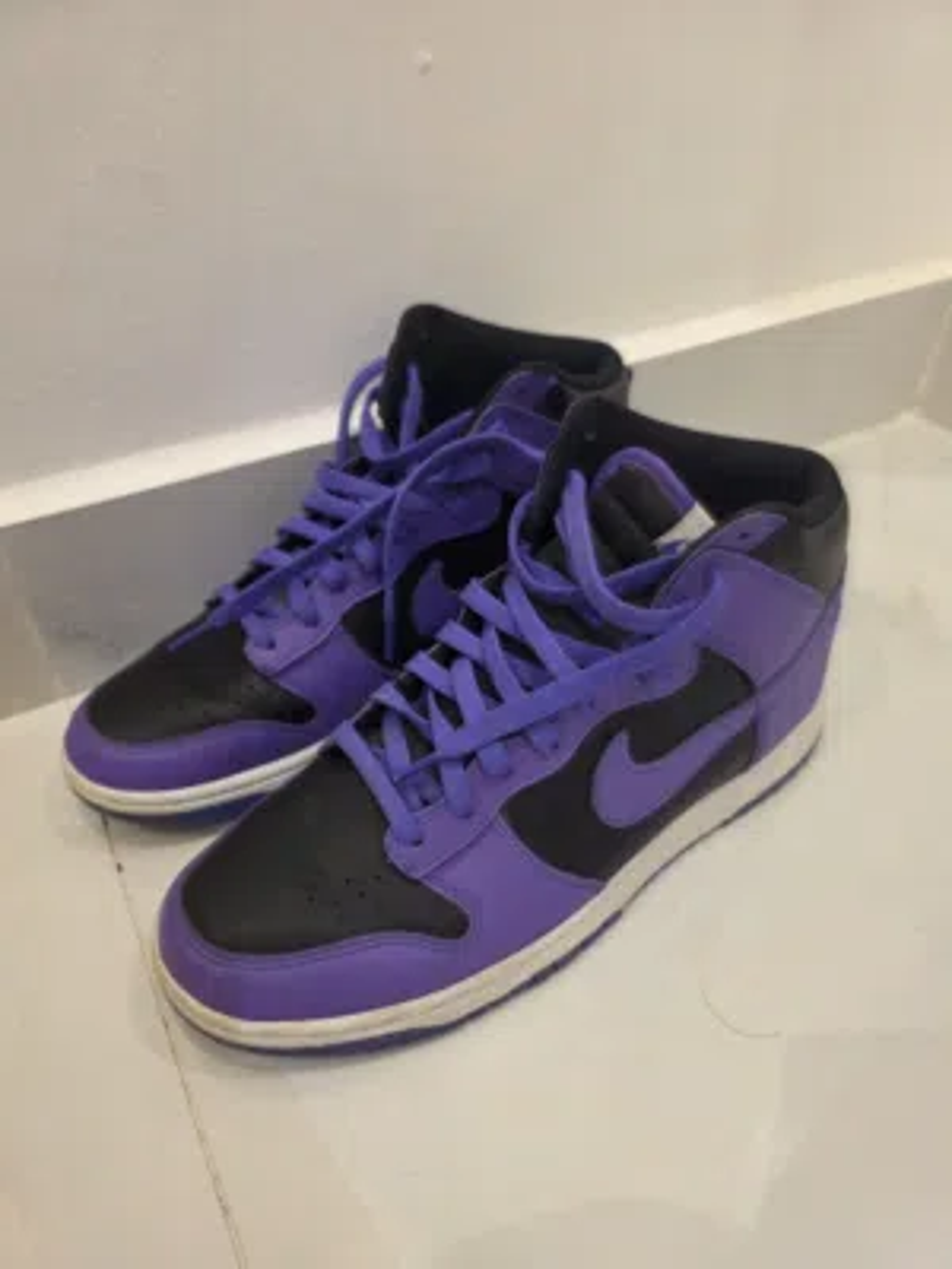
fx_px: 843
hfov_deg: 58.9
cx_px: 476
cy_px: 634
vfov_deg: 73.9
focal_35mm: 23
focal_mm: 6.3
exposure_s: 1/100
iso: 320
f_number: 1.7
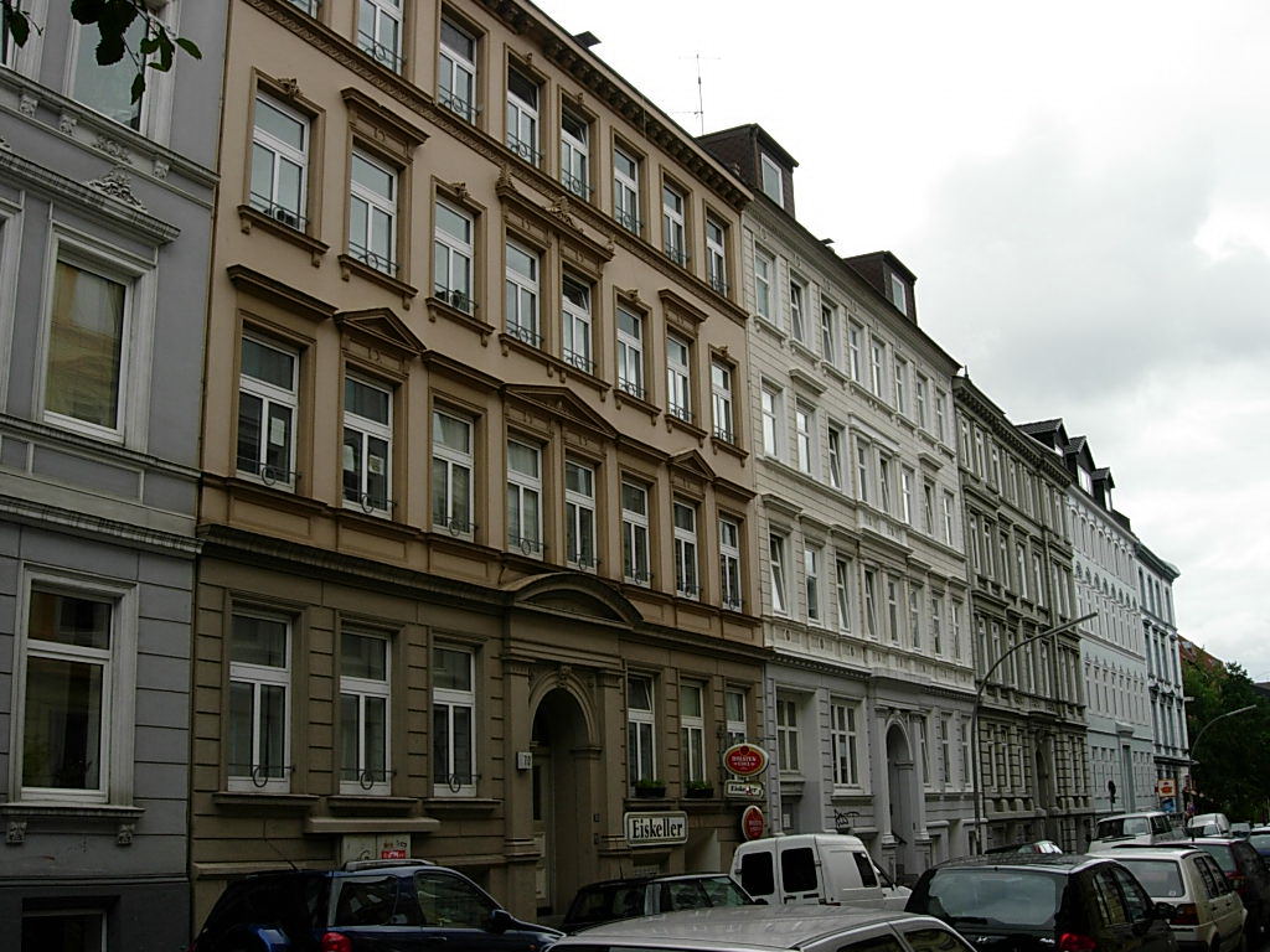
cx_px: 635
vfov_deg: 37.7
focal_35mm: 38
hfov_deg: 49.0
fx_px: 1394
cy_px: 476
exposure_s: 1/664
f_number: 4.8
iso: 79
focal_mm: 7.8
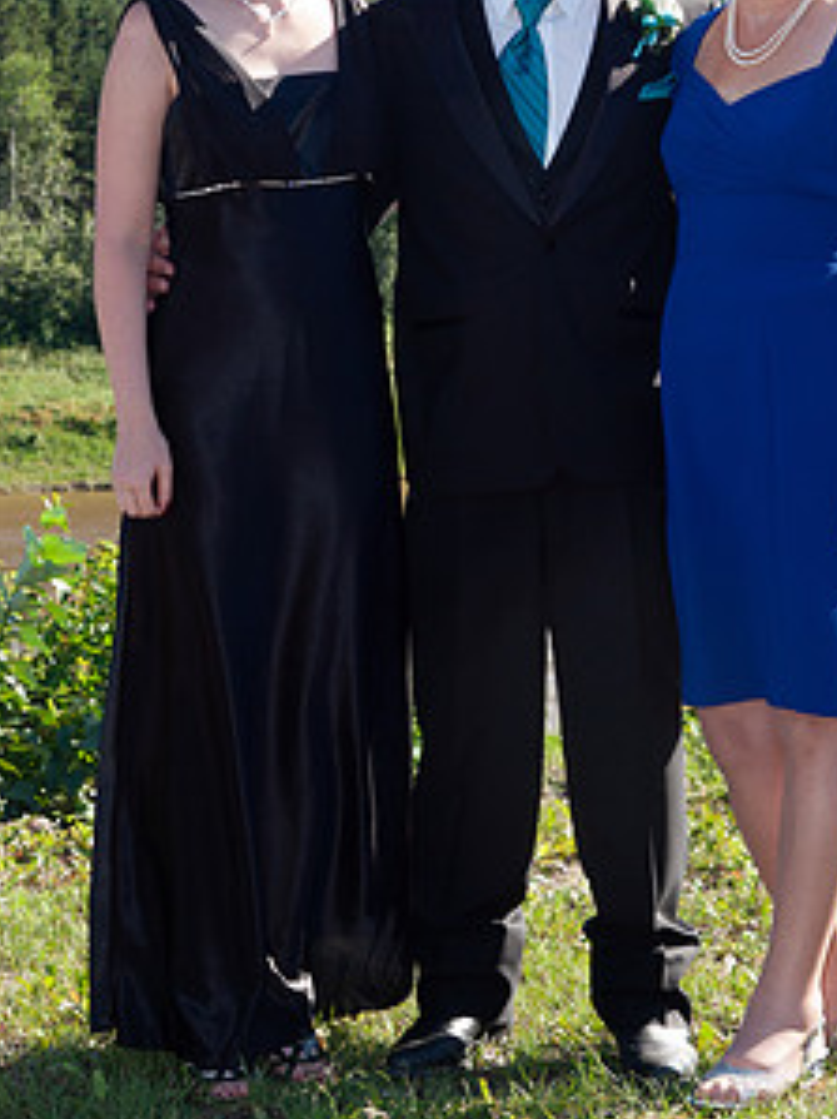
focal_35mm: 124
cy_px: 319
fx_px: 4003
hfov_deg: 11.9
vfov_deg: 15.8
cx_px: 557
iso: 200
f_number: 5.6
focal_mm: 41
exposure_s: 1/125
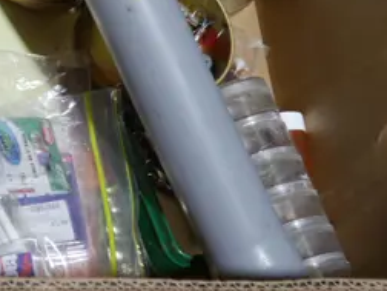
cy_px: -119
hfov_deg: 15.0
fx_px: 1364
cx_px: -190
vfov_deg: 11.7
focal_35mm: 122
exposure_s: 1/60
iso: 200
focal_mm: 15
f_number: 3.6
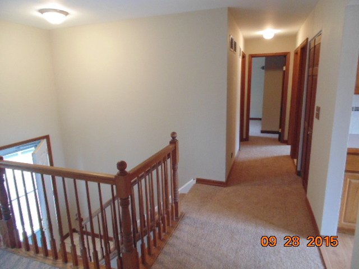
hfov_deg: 76.4
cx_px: 180
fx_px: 228
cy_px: 134
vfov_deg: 61.1
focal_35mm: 22
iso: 400
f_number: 3.1
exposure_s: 1/25
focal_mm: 4
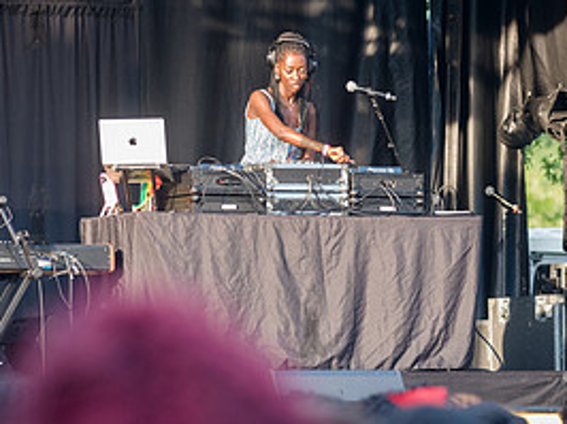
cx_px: 311
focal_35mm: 326
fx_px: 5335
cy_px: 114
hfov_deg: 6.1
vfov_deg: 4.6
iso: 1000
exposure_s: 1/400
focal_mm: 155
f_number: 4
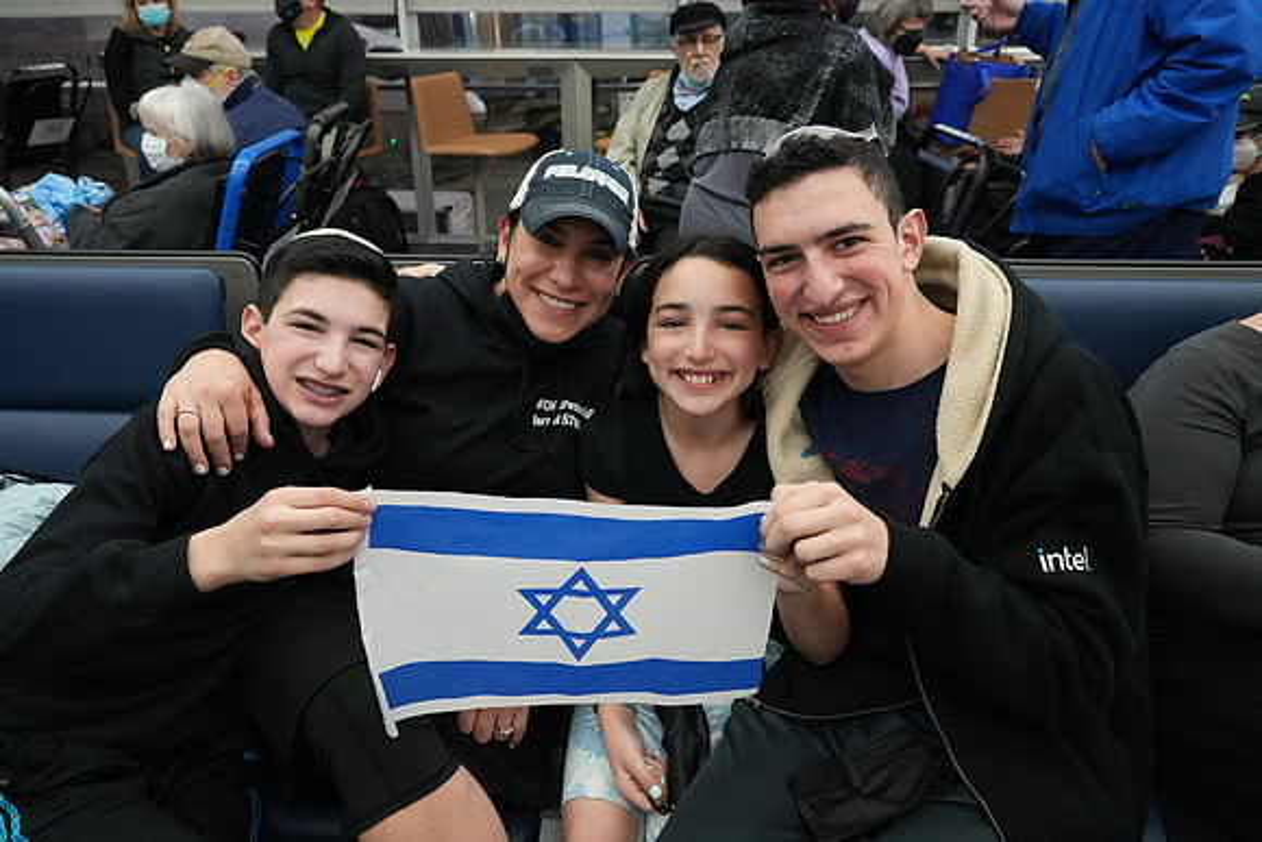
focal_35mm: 26
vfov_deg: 49.6
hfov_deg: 69.4
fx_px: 912
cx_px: 631
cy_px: 421
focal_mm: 26
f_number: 5.6
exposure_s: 1/80
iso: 6400
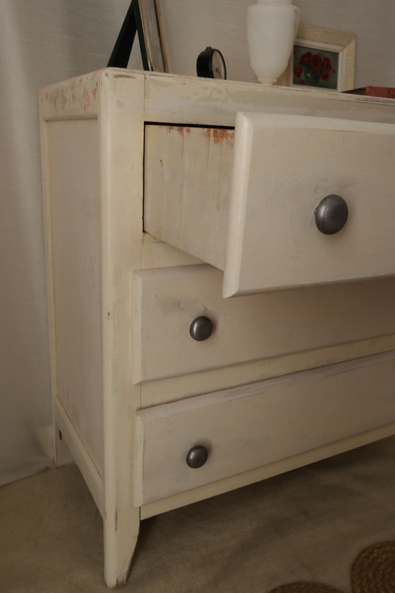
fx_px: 494
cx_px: 198
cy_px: 296
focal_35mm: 30
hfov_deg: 43.6
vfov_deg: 61.9
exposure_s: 1/30
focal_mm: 20
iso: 200
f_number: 5.6
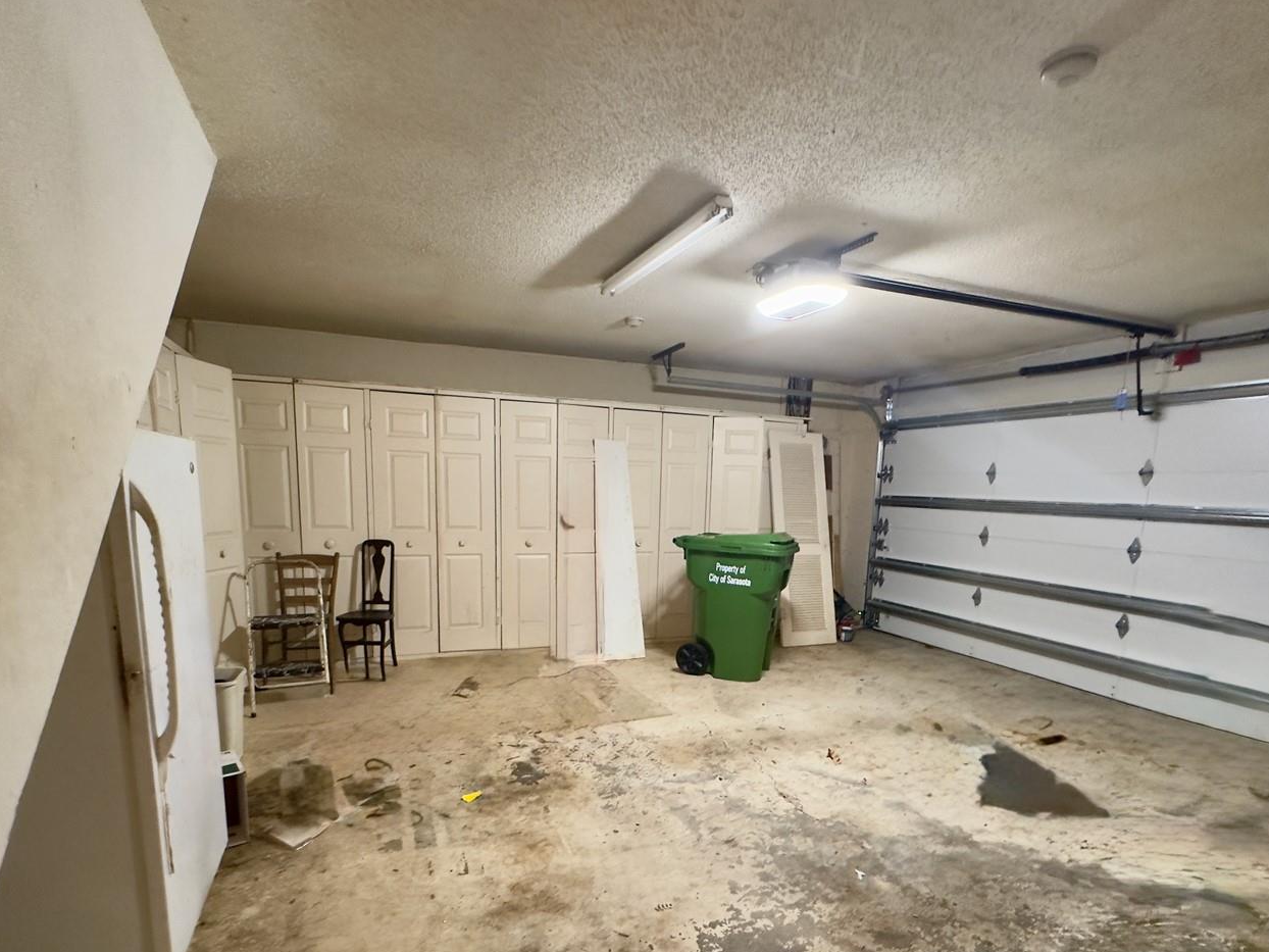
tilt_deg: -9.0
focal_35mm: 18
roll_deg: -0.8
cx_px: 631
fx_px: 660
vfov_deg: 70.5
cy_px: 592
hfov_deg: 87.8
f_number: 2.2
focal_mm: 2.22
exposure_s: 1/60
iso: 640
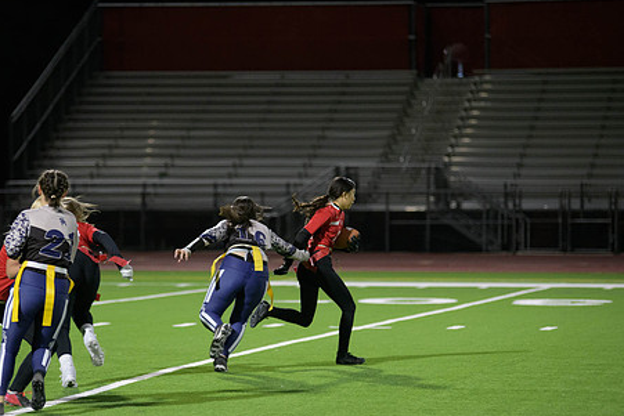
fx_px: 3121
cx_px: 261
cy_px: 247
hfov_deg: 11.4
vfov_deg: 7.6
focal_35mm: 180
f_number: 2.8
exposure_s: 1/640
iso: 3200
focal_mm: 140
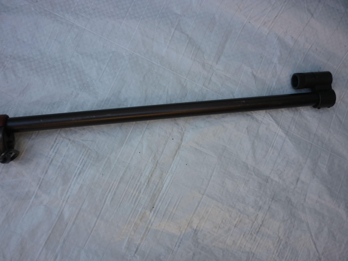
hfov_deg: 55.4
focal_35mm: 33
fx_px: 332
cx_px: 174
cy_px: 130
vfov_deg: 42.9
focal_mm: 5.5
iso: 80
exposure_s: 1/200
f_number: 2.8
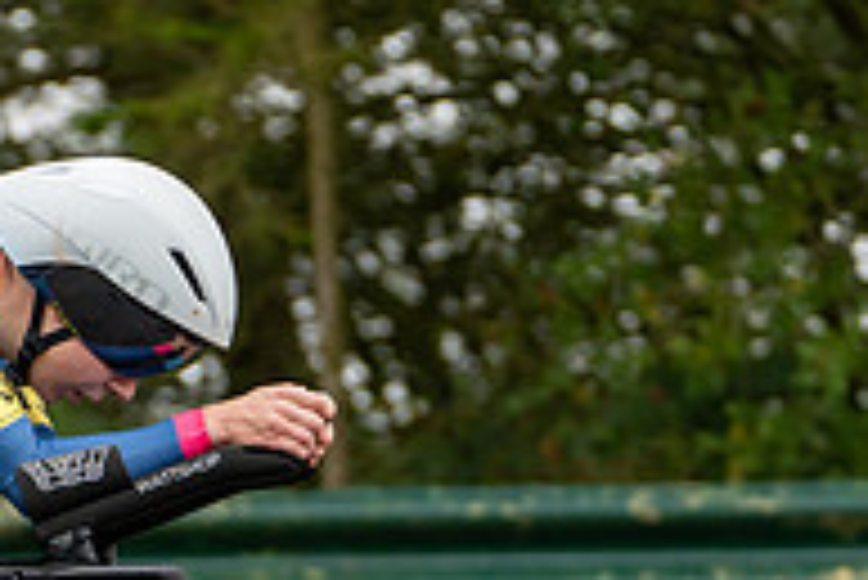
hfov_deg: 5.8
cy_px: 555
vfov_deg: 3.9
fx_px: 8590
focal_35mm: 356
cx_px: -101
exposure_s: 1/1250
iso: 800
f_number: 2.8
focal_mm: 103
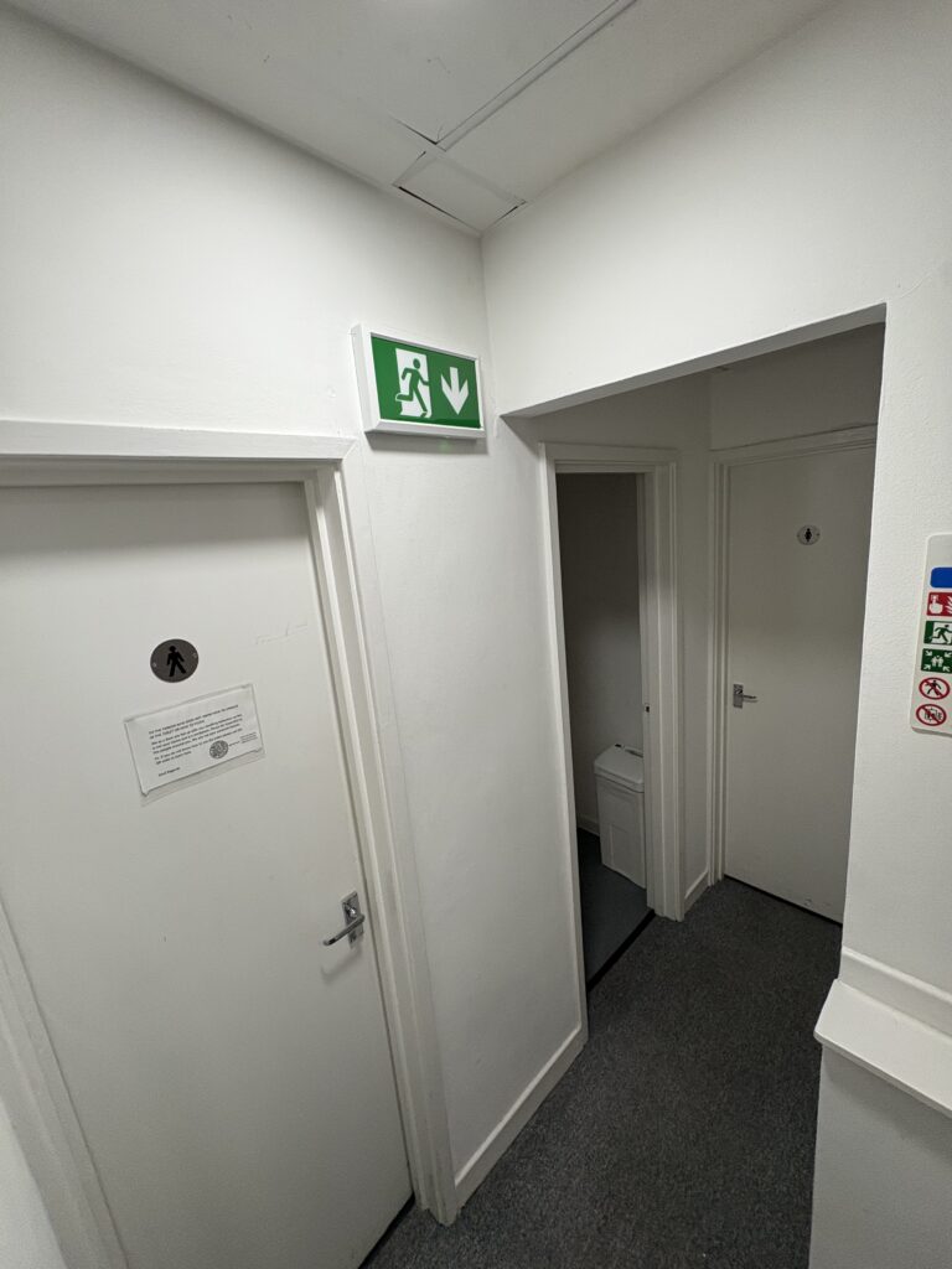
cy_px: 634
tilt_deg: -9.0
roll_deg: +6.0
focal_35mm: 14
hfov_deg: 85.7
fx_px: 513
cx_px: 476
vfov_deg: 102.1
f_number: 2.2
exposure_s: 1/100
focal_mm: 2.22
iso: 100
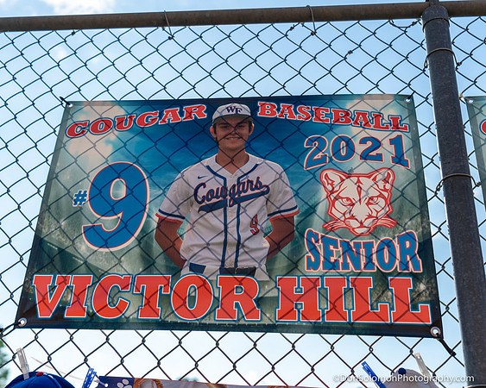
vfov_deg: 37.8
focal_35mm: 39
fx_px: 567
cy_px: 194
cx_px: 243
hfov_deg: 46.4
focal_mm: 35
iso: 400
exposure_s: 1/8000
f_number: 2.8
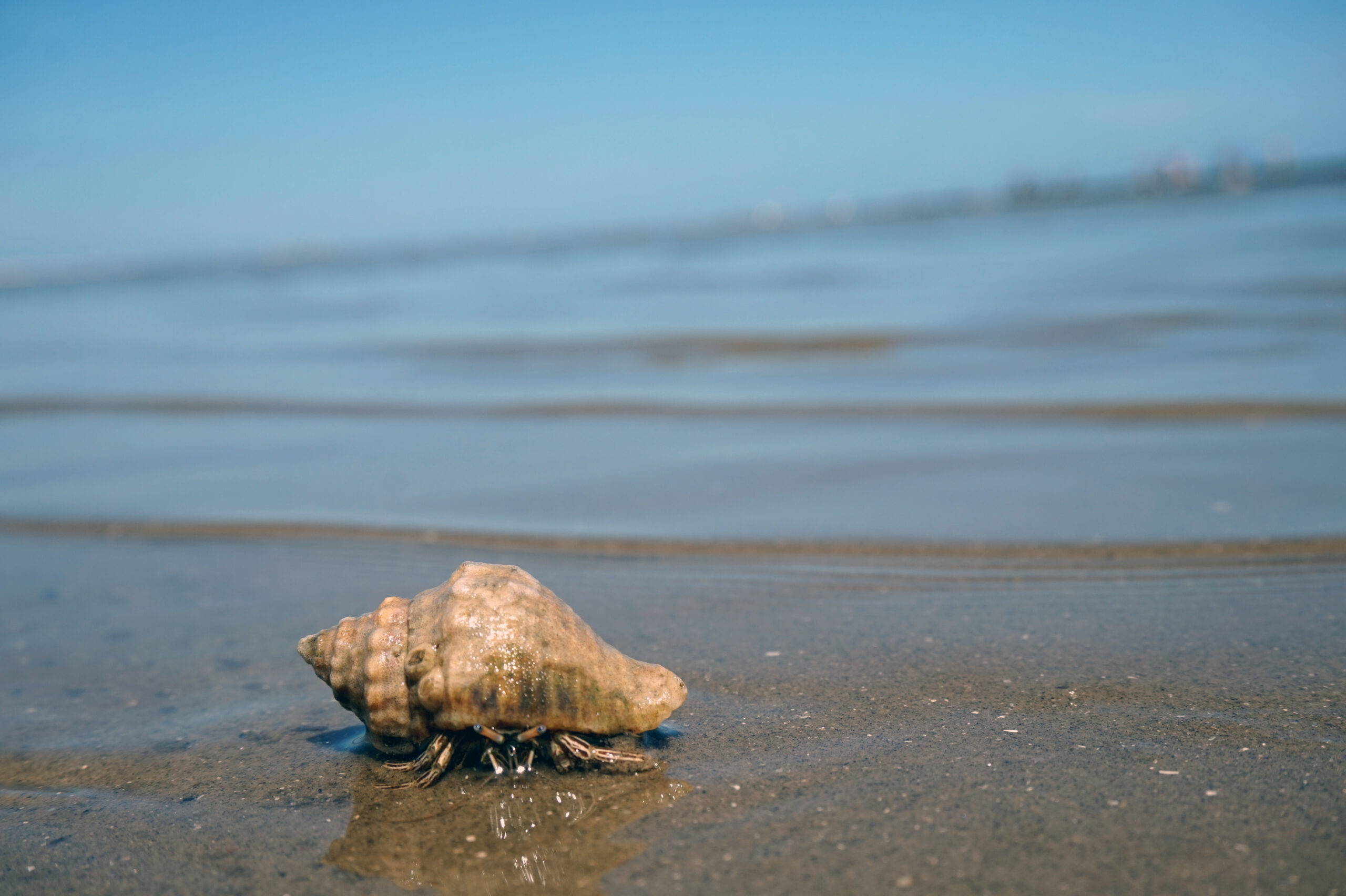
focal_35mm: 42
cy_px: 448
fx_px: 1569
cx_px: 673
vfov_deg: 31.9
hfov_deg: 46.4
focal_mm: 28
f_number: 9
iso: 100
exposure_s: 1/320
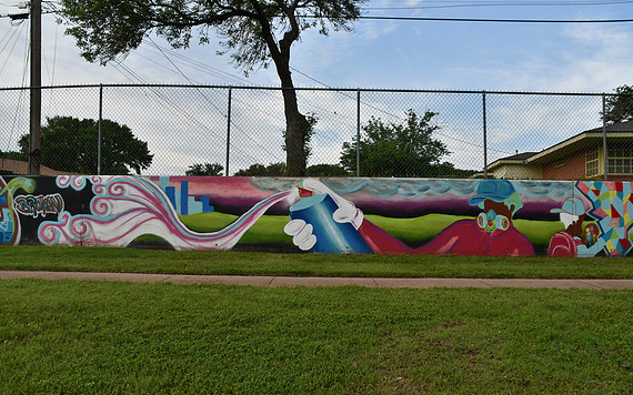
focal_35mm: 28
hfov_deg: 66.5
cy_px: 200
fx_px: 483
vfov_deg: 44.5
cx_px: 321
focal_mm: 18
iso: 180
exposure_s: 1/250
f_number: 8
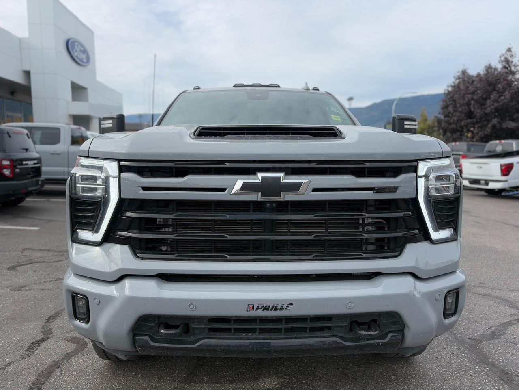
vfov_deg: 53.1
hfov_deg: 67.3
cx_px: 260
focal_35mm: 26
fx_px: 390
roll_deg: +0.0
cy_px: 195
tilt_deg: -6.7
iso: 50
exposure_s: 1/2208
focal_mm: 5.96
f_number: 1.6
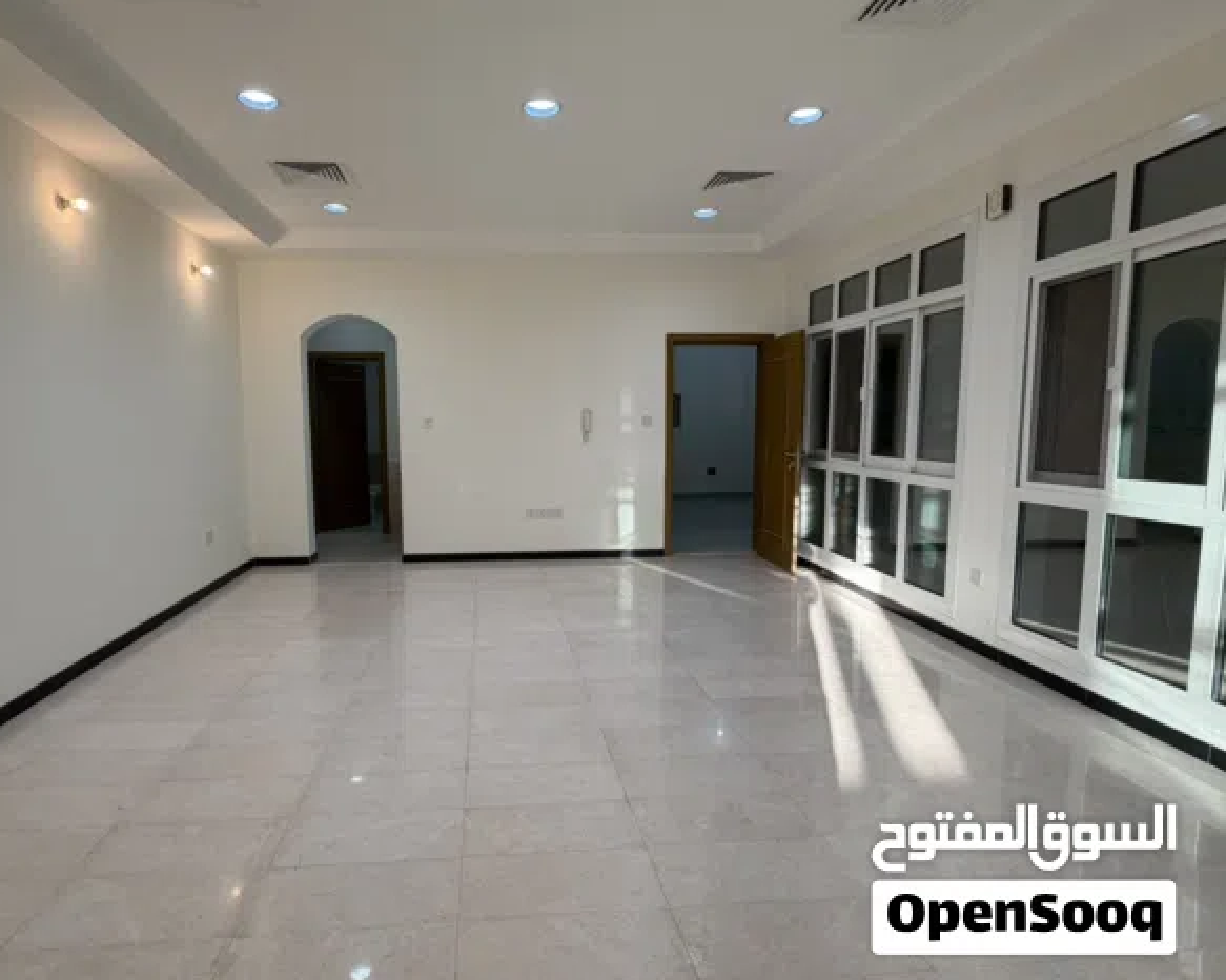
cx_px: 555
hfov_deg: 96.5
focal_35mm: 15
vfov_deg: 84.0
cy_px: 501
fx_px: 544
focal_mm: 2.22
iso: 100
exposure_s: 1/100
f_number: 2.2
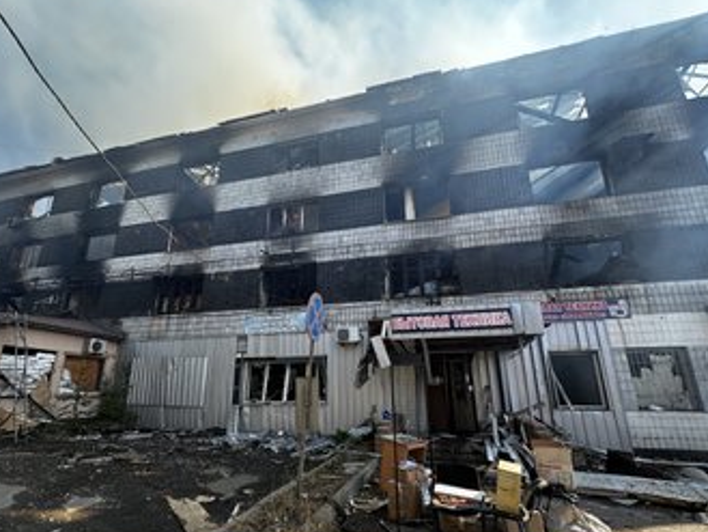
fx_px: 348
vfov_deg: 74.5
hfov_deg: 90.9
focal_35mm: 17
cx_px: 329
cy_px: 295
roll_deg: -0.2
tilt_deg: +16.2
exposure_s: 1/407
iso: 40
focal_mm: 2.22
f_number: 2.2
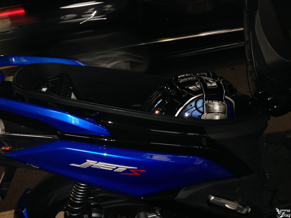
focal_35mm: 33
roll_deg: +8.4
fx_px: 277
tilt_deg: -24.4
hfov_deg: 55.4
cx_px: 146
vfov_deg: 42.9
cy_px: 109
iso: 125
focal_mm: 4.12
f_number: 2.4
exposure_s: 1/16
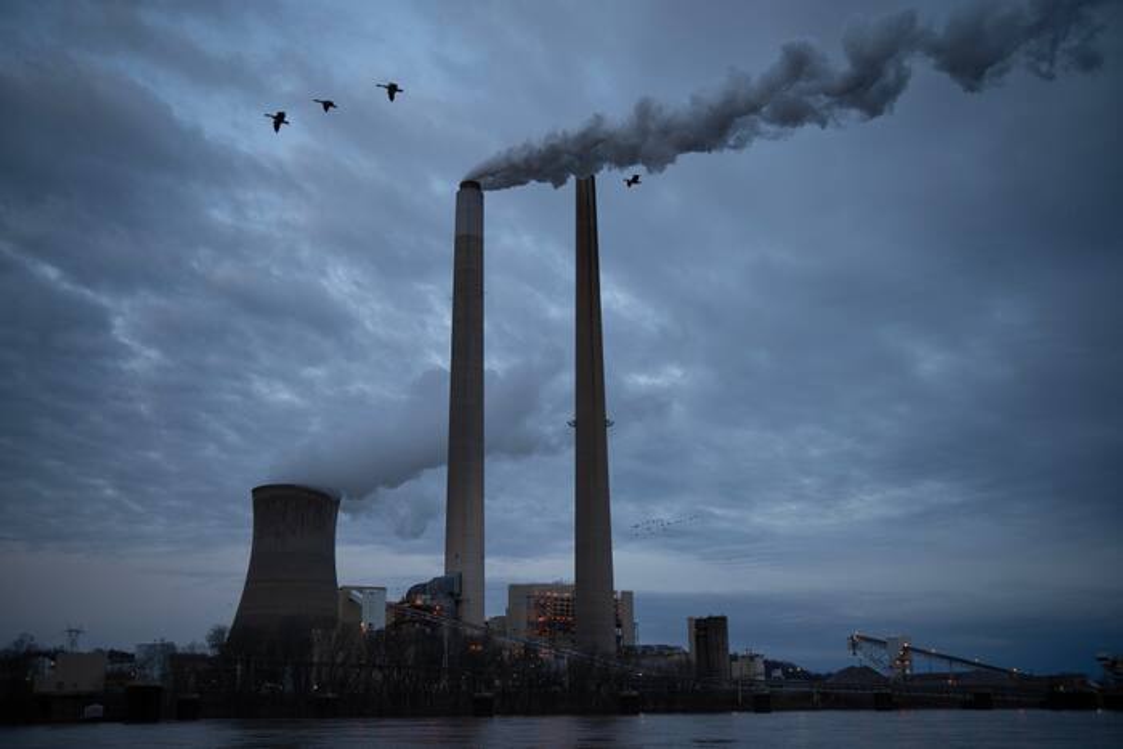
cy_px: 374
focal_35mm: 35
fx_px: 1092
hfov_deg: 54.4
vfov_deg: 37.9
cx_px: 562
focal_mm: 35
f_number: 1.8
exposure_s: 1/640
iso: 500
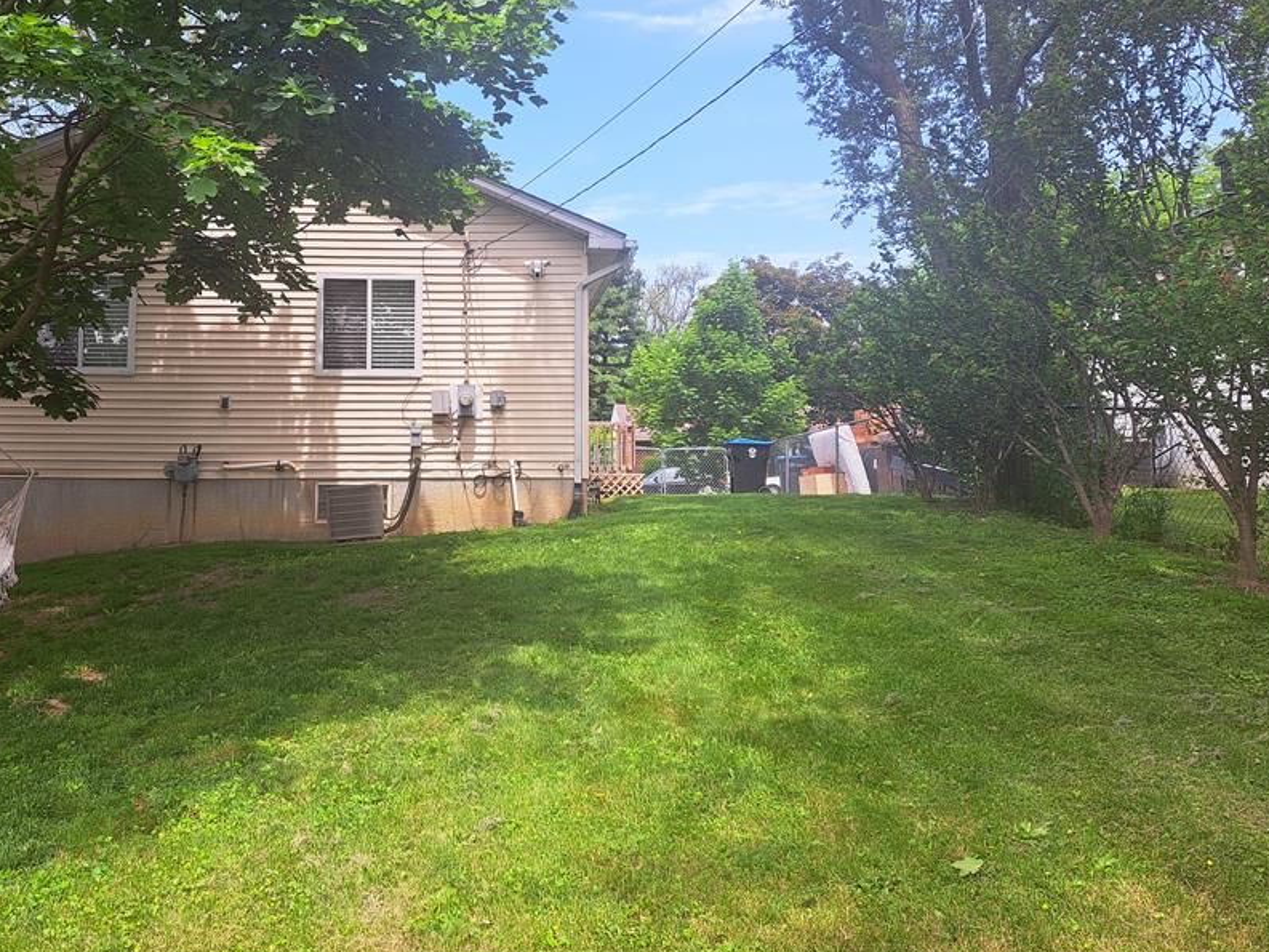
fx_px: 1137
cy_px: 408
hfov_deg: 57.6
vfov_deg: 45.3
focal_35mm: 31
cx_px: 472
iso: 50
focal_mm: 5.23
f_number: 1.8
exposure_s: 1/769
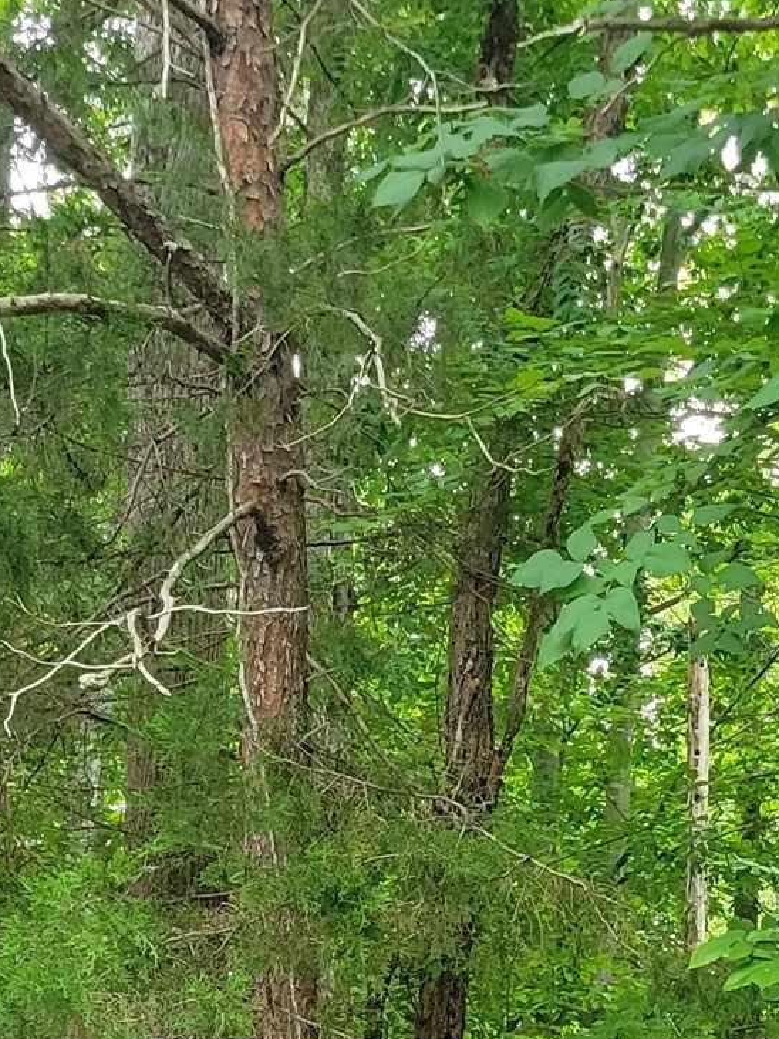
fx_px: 2461
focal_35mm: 82
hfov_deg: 17.8
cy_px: 1309
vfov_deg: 21.7
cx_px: 651
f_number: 1.8
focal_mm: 5.4
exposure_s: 1/120
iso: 320
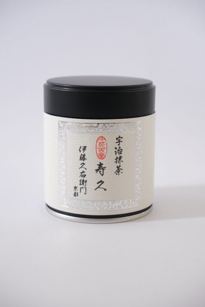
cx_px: 102
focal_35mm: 68
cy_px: 154
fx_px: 581
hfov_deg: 20.0
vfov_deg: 29.7
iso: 4000
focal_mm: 45
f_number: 5.6
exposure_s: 1/140
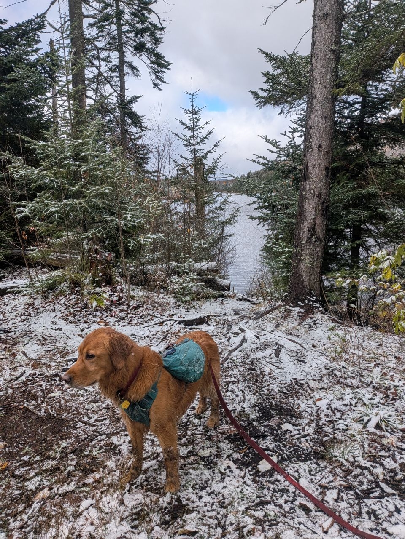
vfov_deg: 71.6
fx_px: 374
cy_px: 270
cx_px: 202
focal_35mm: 24
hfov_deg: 56.8
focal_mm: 4.53
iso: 30
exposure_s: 1/936
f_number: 1.7
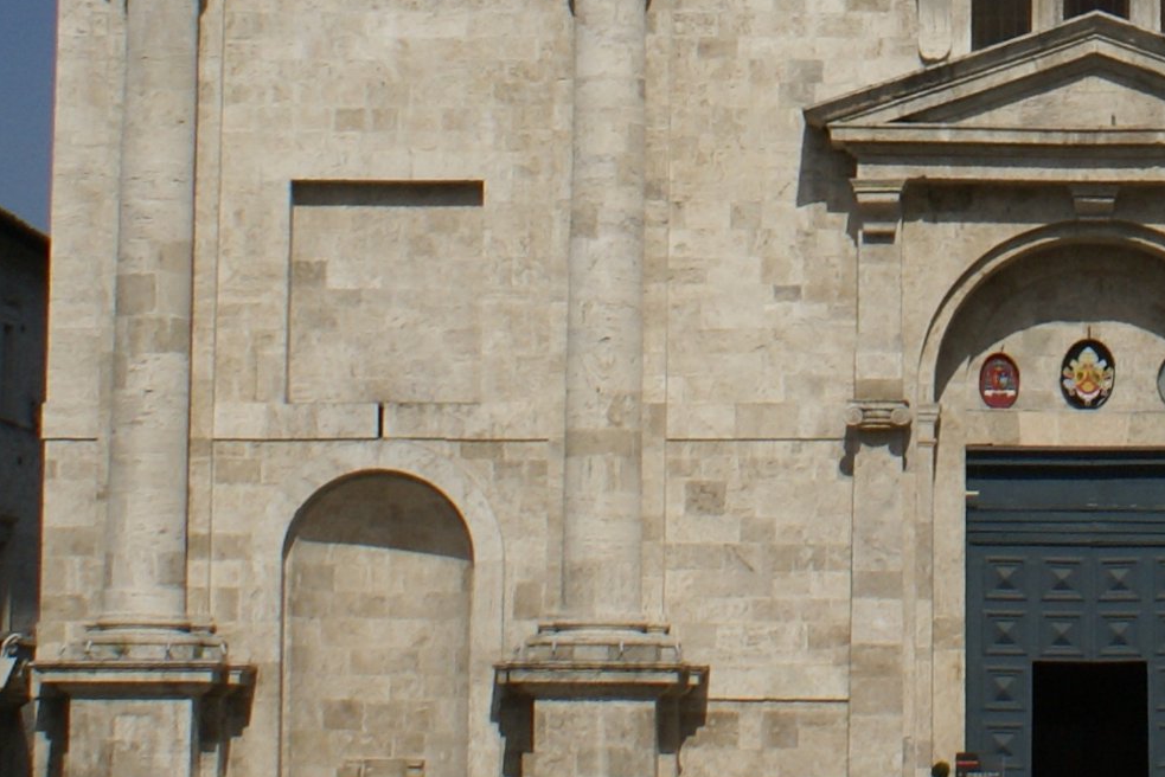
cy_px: -458
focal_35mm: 141
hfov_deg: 14.3
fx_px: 4564
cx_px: 1201
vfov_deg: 9.4
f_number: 10
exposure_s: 1/200
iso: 200
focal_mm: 24
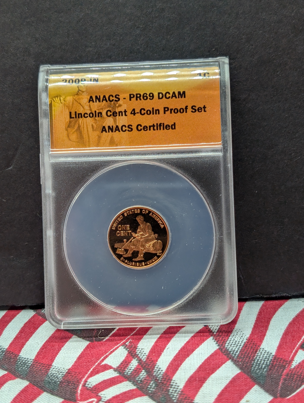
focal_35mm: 49
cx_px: 152
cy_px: 202
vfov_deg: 38.9
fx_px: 572
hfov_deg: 29.7
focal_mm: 6.9
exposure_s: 1/51.3
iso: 18
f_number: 1.68
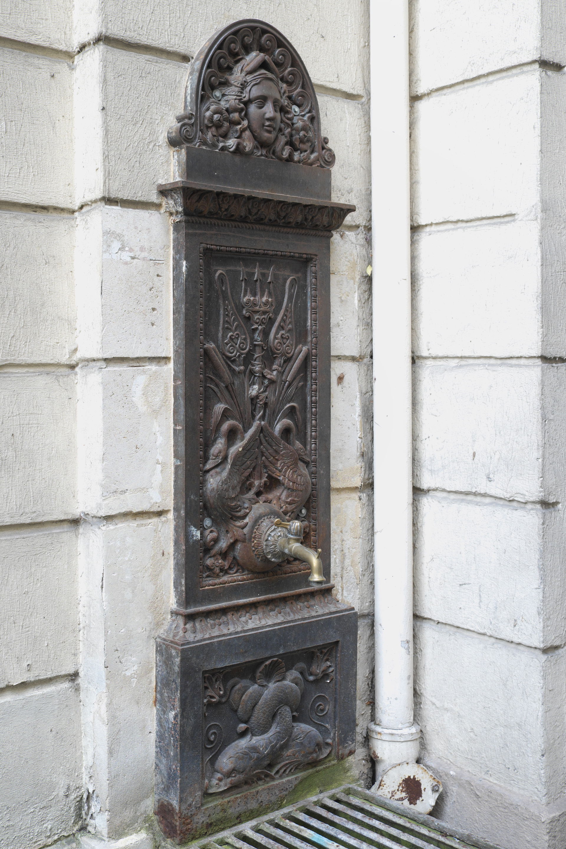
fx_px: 943
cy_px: 424
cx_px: 283
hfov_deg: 33.4
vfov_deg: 48.5
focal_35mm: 40
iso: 800
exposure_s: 1/30
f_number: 6.4
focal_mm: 26.5
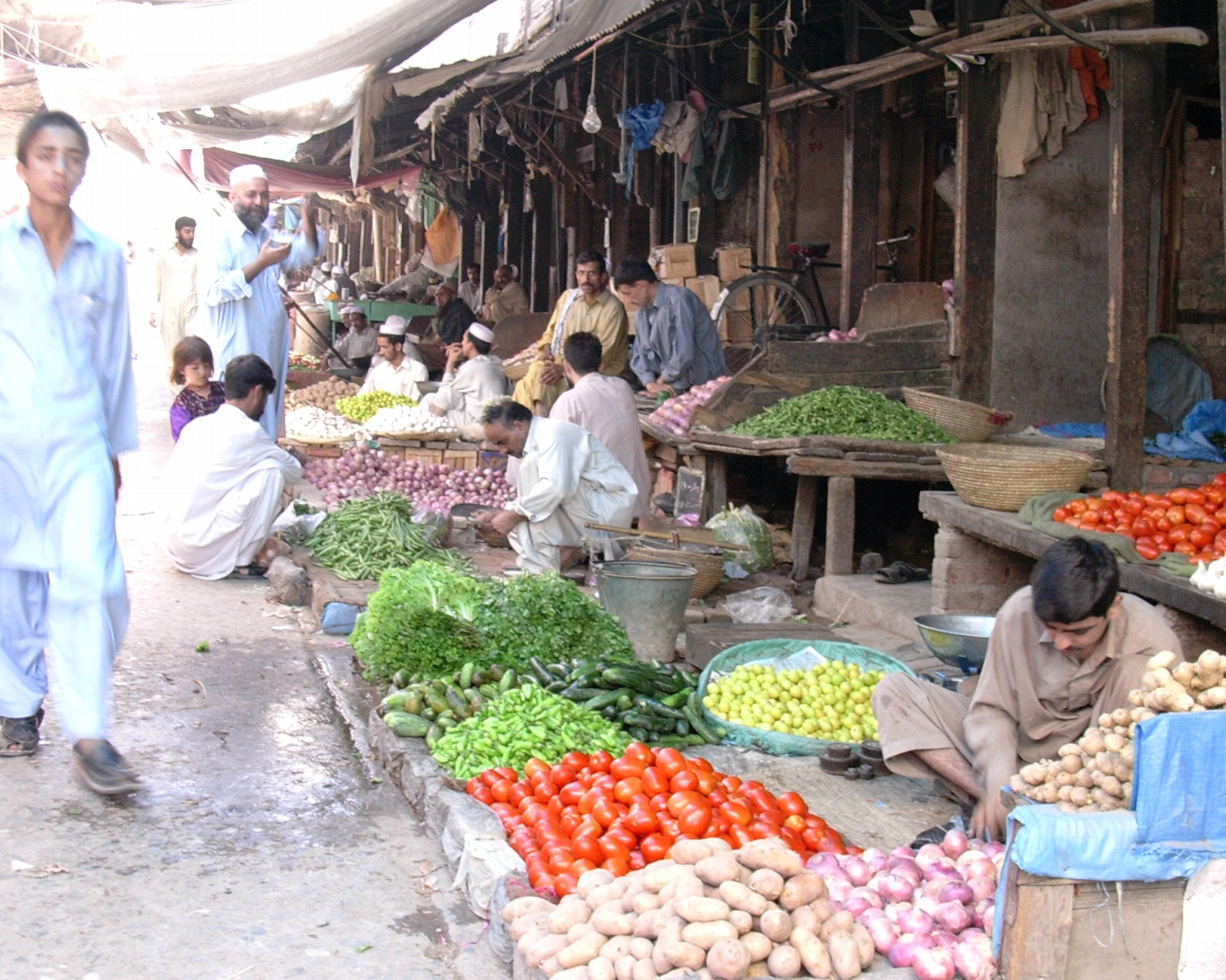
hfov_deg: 39.5
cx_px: 649
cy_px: 489
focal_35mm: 47
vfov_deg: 32.1
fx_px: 1705
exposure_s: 1/19.5
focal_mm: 6.7
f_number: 2.9
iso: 70
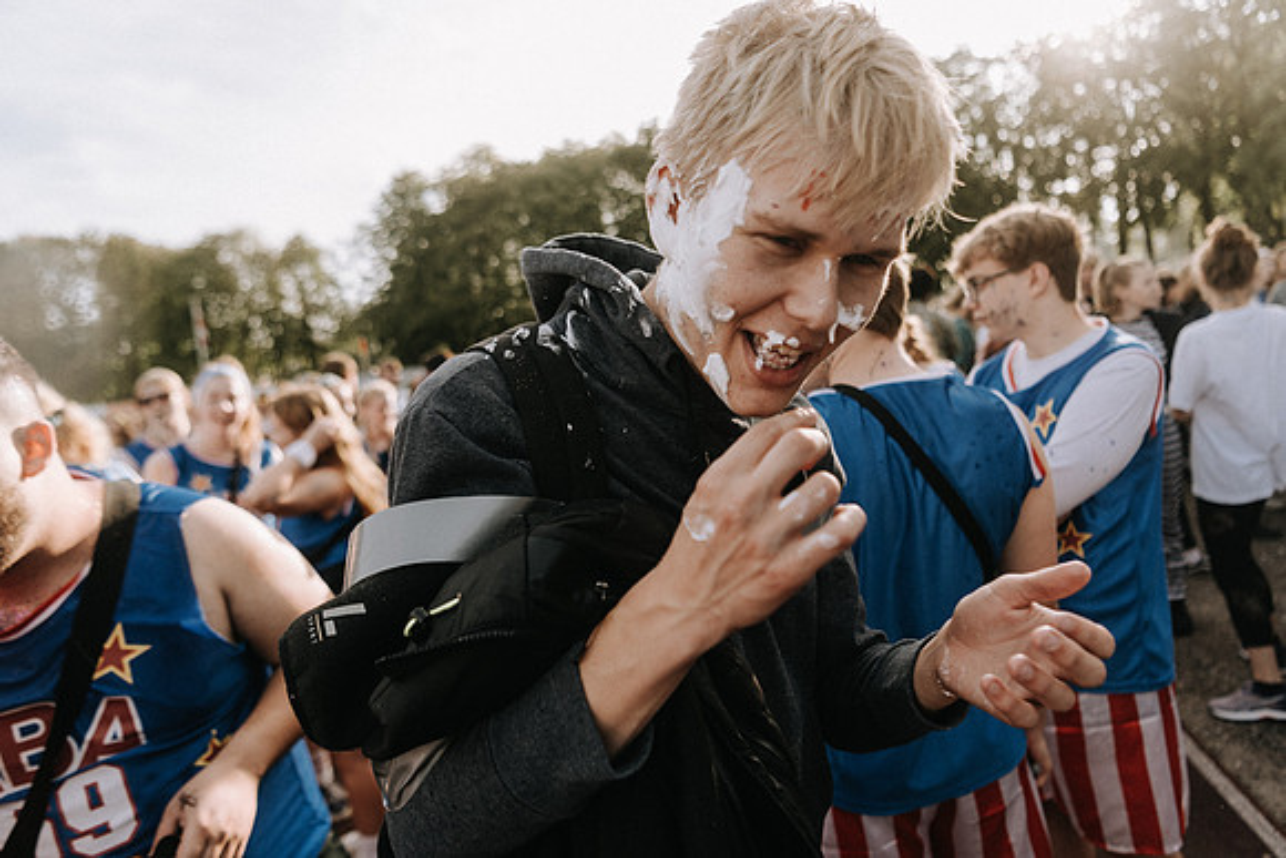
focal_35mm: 24
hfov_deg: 73.7
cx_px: 643
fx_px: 857
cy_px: 429
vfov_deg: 53.2
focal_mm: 24
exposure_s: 1/640
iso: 100
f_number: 2.8
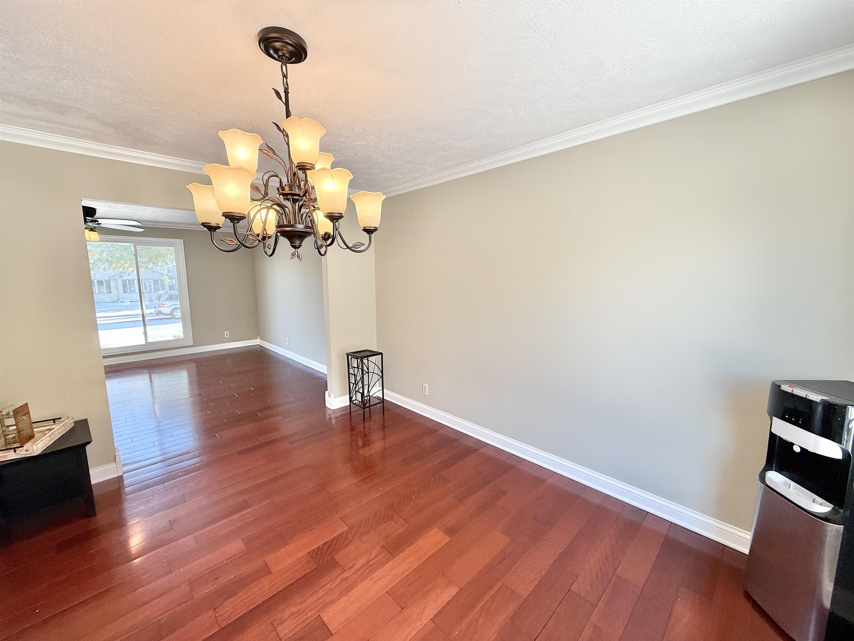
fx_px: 345
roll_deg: +0.5
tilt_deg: -8.4
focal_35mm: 14
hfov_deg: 102.1
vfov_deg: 85.7
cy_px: 320
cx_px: 427
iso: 100
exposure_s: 1/120
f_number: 2.2
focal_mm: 2.22
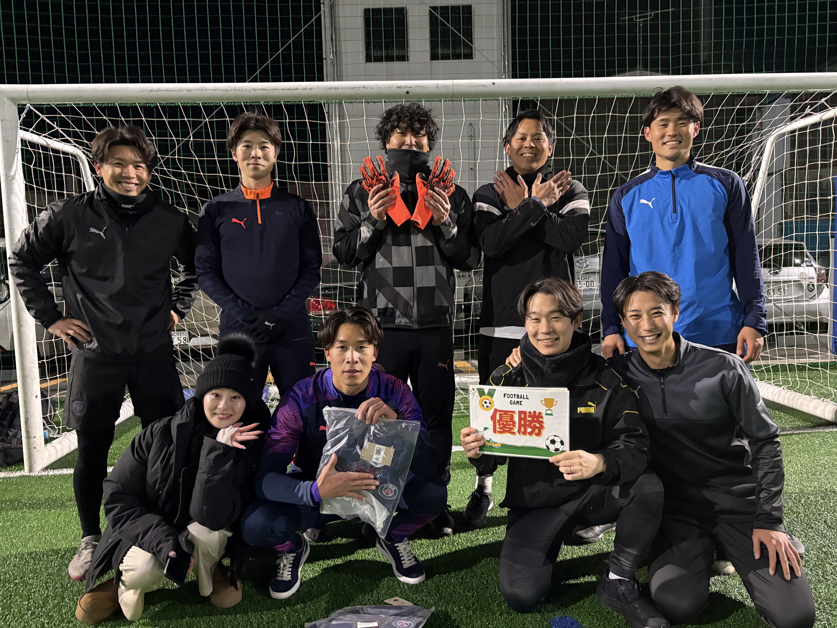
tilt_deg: -5.0
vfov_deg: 53.1
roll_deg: +0.6
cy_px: 314
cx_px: 418
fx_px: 629
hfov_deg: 67.3
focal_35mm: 26
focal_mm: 5.96
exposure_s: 1/33
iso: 500
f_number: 1.6
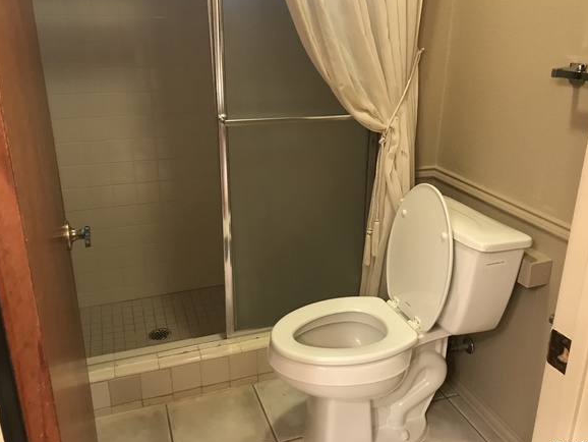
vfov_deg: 45.5
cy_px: 218
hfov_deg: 58.3
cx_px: 305
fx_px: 527
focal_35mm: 31
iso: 100
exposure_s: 1/15
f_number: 1.8
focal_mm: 3.99
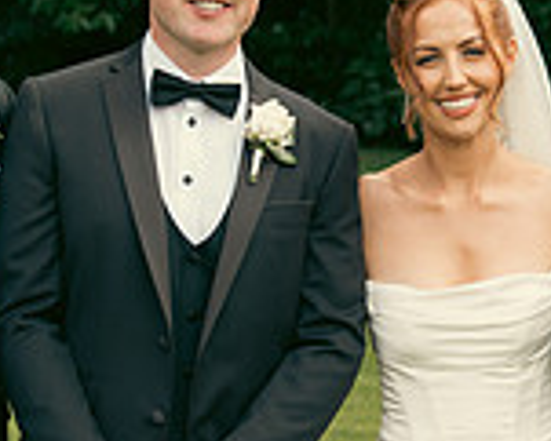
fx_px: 2464
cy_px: 392
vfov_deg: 10.2
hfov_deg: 12.5
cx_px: 598
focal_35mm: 151
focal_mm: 42
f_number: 3.5
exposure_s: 1/320
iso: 125
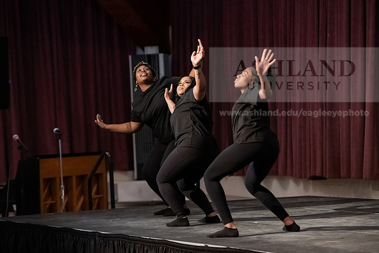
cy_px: 126
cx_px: 190
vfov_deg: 11.0
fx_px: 1316
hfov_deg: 16.4
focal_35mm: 125
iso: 8000
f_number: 3.2
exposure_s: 1/100
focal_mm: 125
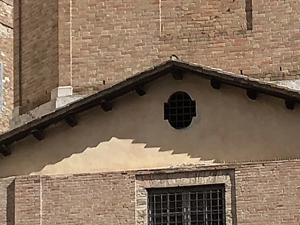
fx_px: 1828
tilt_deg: +11.5
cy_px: 215
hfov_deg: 9.4
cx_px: 90
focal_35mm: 211
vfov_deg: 7.0
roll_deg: +1.5
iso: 25
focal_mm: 4
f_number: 1.8
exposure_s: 1/3247
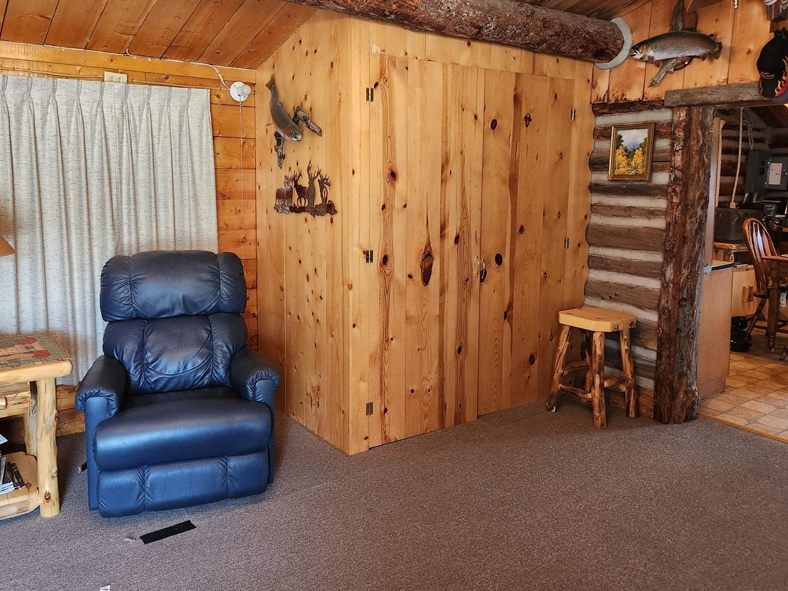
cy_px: 248
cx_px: 378
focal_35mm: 29
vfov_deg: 48.1
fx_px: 660
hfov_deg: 61.6
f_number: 1.8
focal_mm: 5.4
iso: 400
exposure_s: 1/120
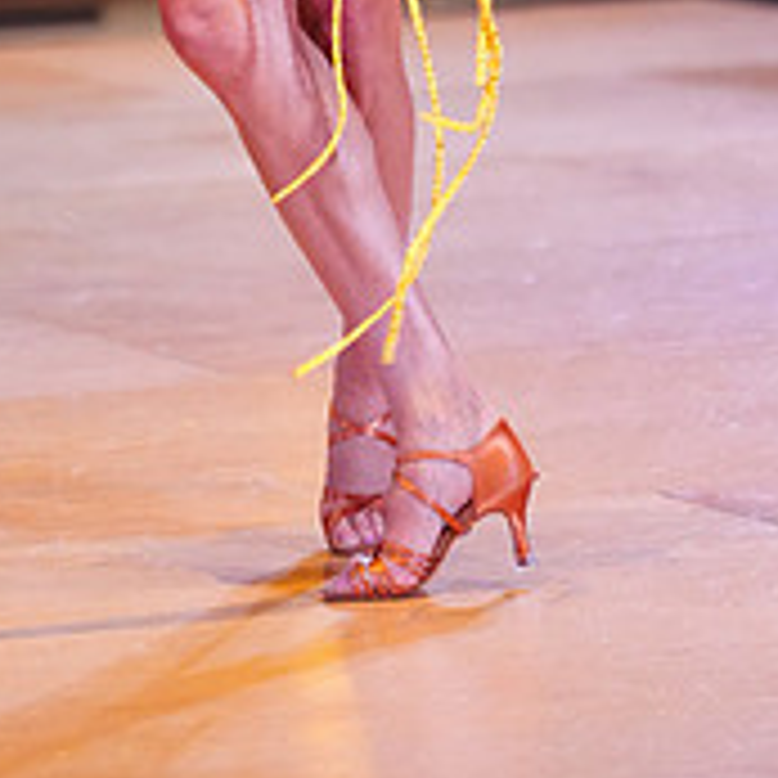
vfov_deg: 4.1
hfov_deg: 4.1
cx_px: -29
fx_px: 10781
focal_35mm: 424
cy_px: -391
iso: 5000
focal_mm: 149
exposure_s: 1/400
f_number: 2.8
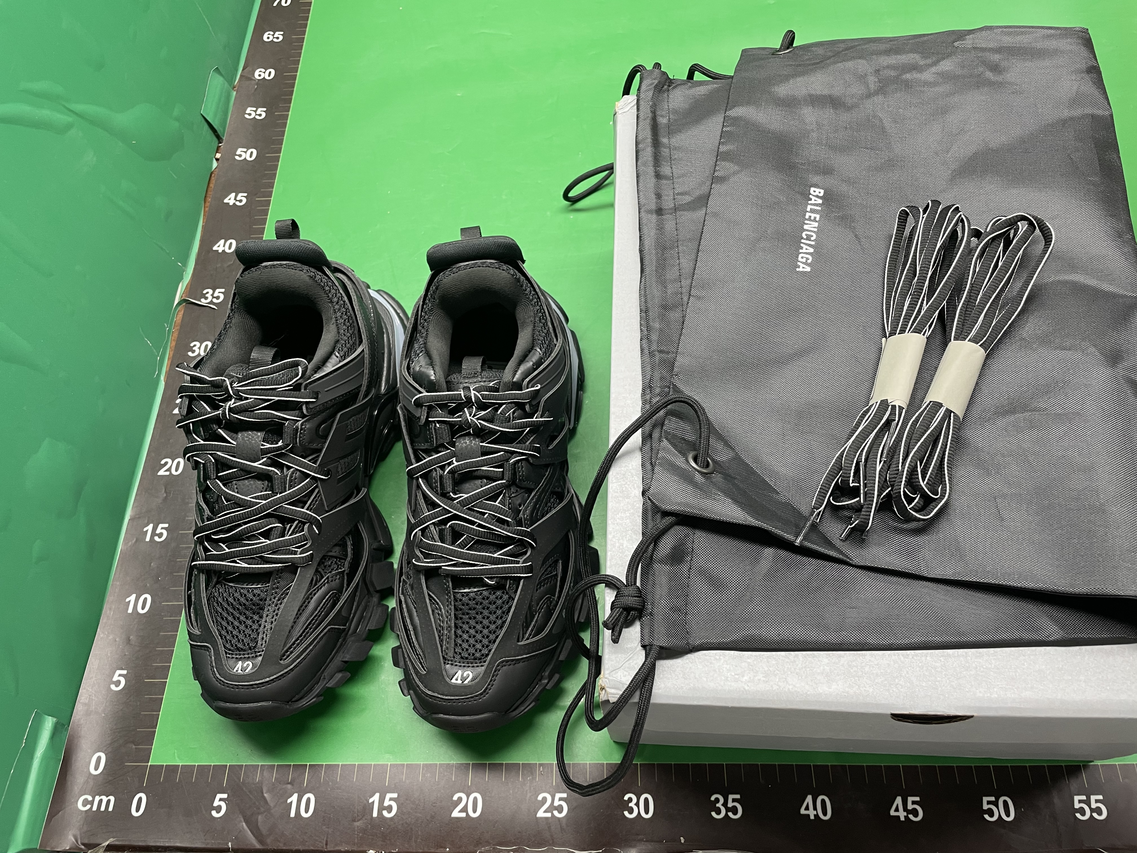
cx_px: 568
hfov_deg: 67.3
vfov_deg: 53.1
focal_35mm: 26
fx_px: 854
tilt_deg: -61.6
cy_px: 426
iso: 80
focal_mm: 4.2
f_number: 1.6
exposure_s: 1/50
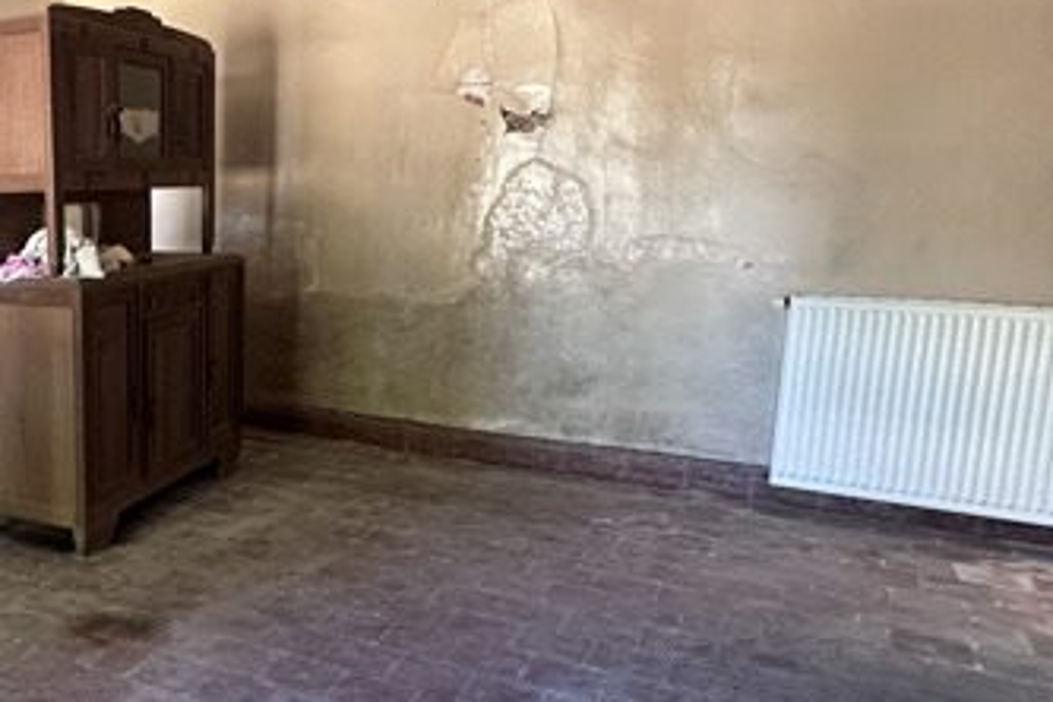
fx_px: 1024
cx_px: 76
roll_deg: +0.2
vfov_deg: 37.9
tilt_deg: -9.2
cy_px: 348
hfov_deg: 47.9
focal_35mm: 35
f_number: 2.2
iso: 500
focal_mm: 2.22
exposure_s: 1/60
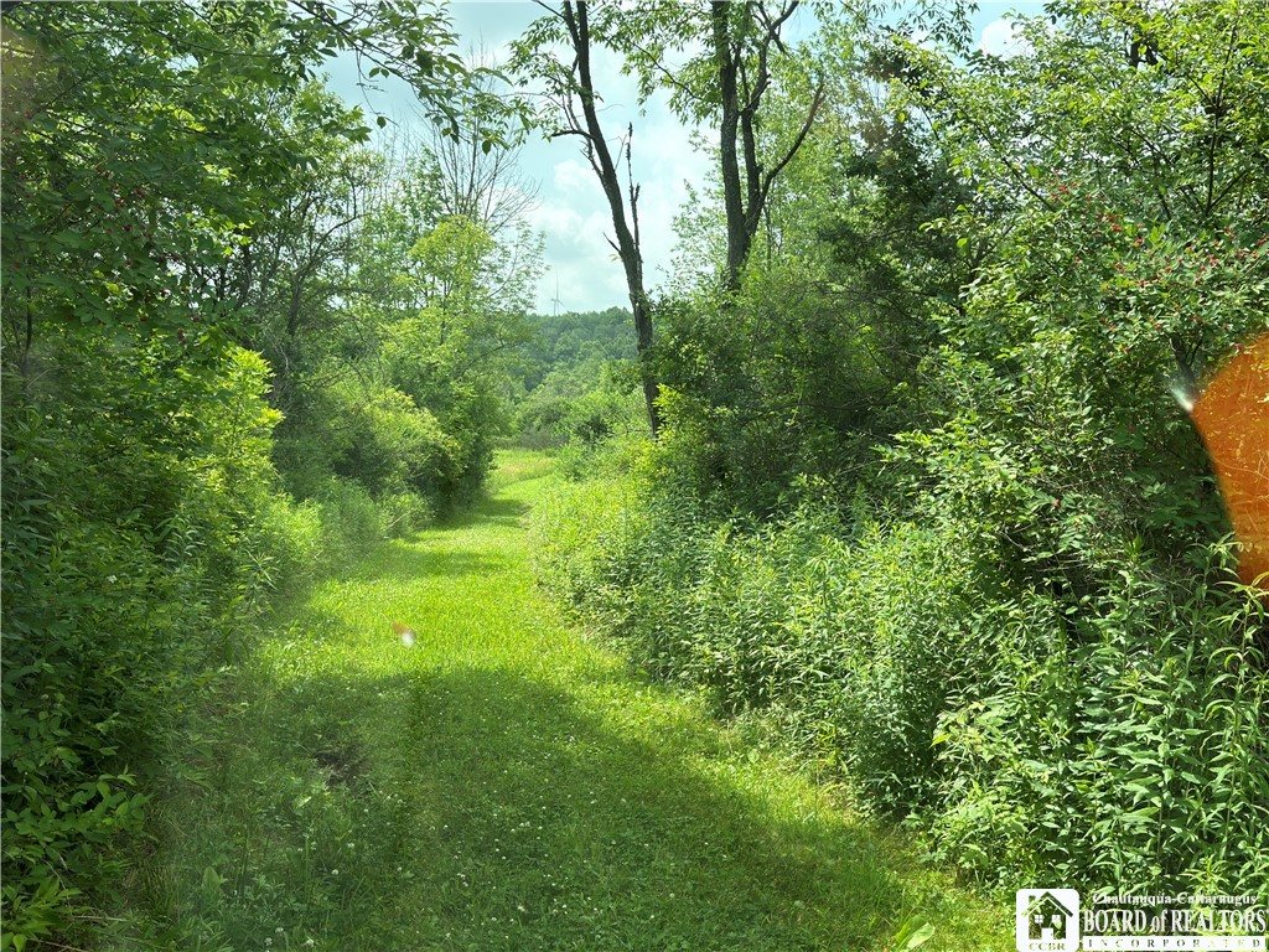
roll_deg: -3.6
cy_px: 476
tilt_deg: -5.2
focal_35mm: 35
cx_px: 634
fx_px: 1283
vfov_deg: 40.7
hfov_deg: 52.6
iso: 80
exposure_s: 1/1592
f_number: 1.78
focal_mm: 6.76
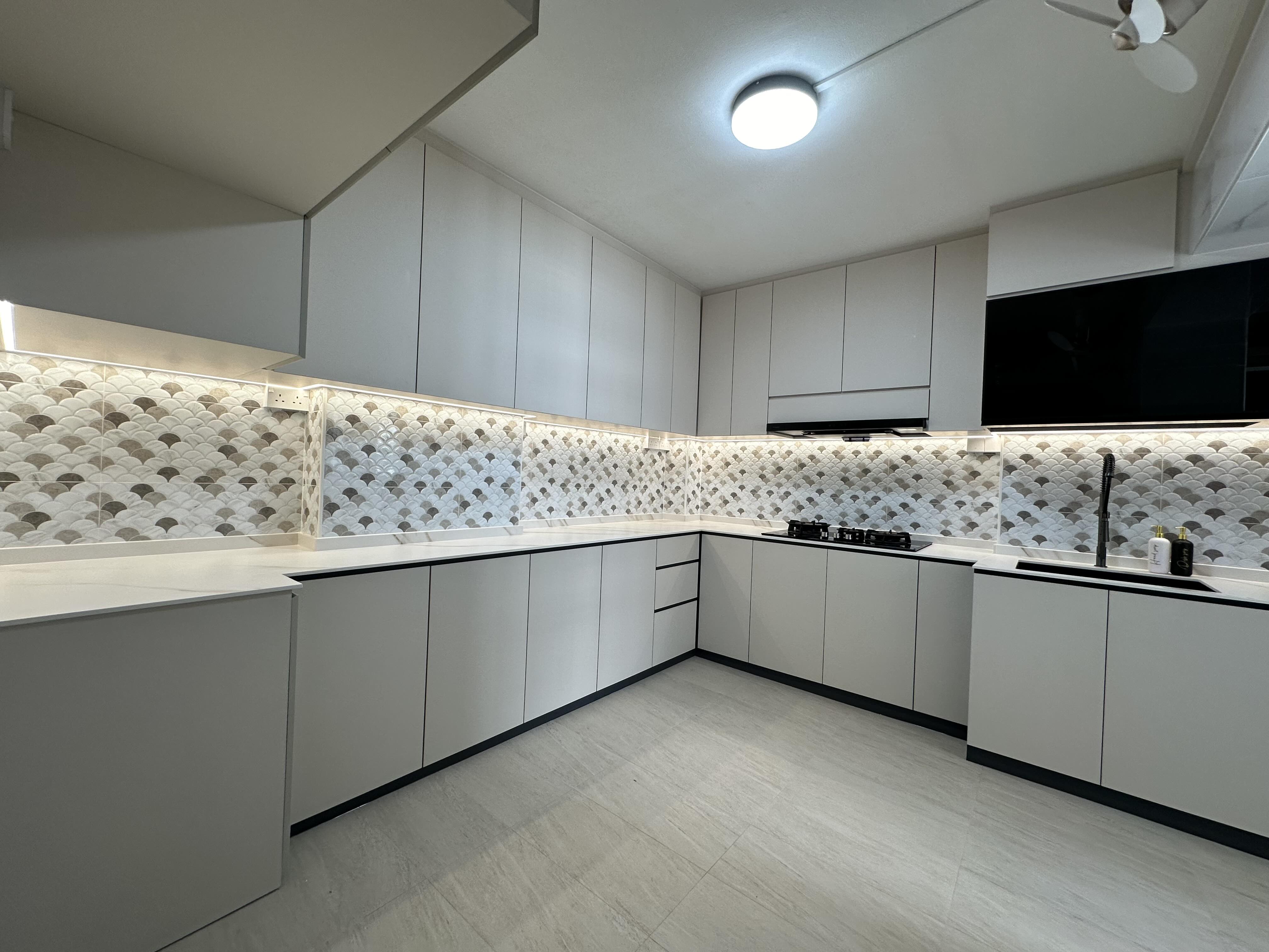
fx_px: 513
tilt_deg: -0.3
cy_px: 476
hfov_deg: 102.1
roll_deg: -2.2
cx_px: 634
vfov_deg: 85.7
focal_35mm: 14
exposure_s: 1/99
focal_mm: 2.22
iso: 80
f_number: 2.2
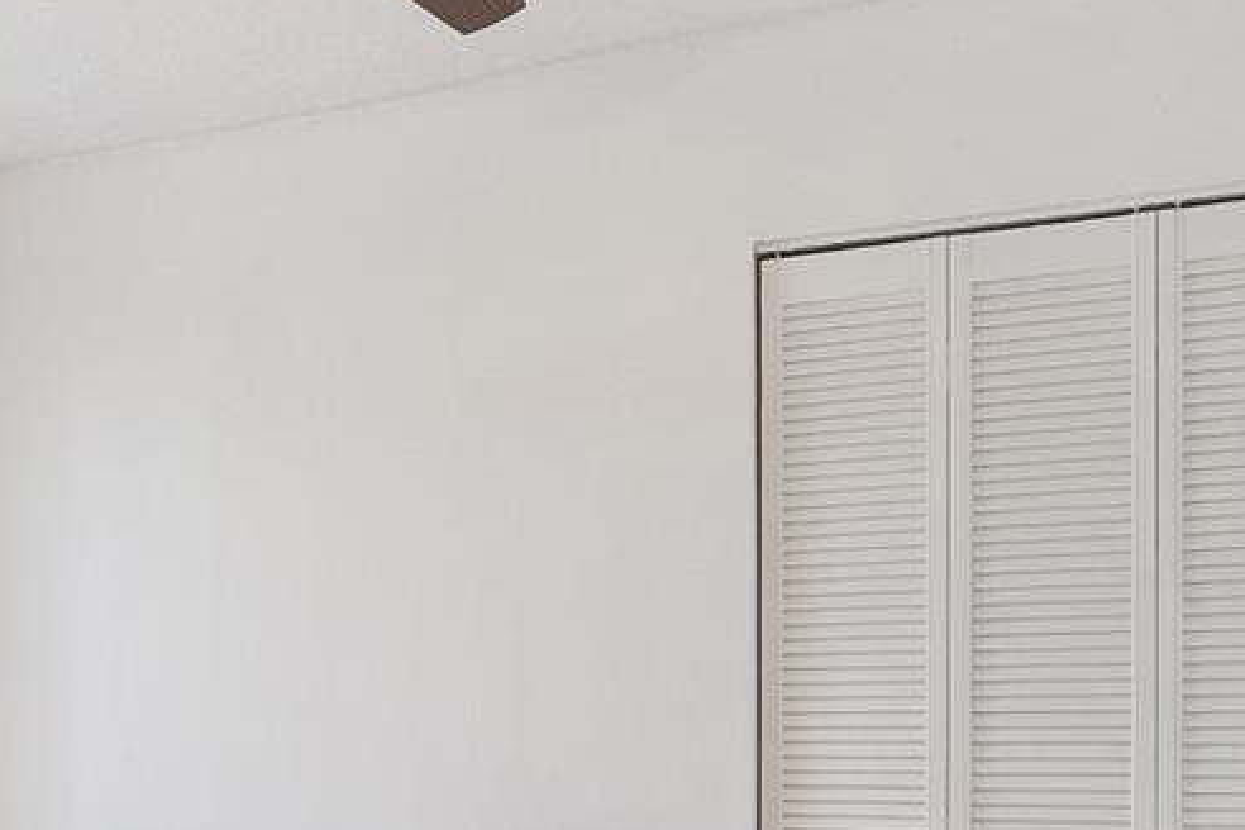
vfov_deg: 25.2
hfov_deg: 36.0
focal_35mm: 52
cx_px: 139
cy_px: 757
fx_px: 1798
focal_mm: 16
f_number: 9
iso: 2000
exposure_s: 1/30
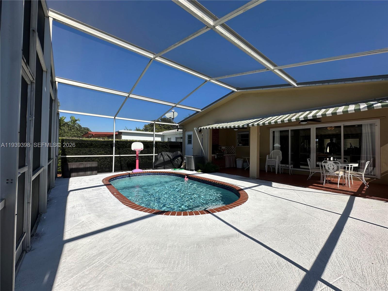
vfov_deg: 85.7
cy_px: 146
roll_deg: -0.1
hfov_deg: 102.1
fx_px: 157
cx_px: 194
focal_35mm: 14
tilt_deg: +1.1
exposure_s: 1/1531
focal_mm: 2.22
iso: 40
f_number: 2.2
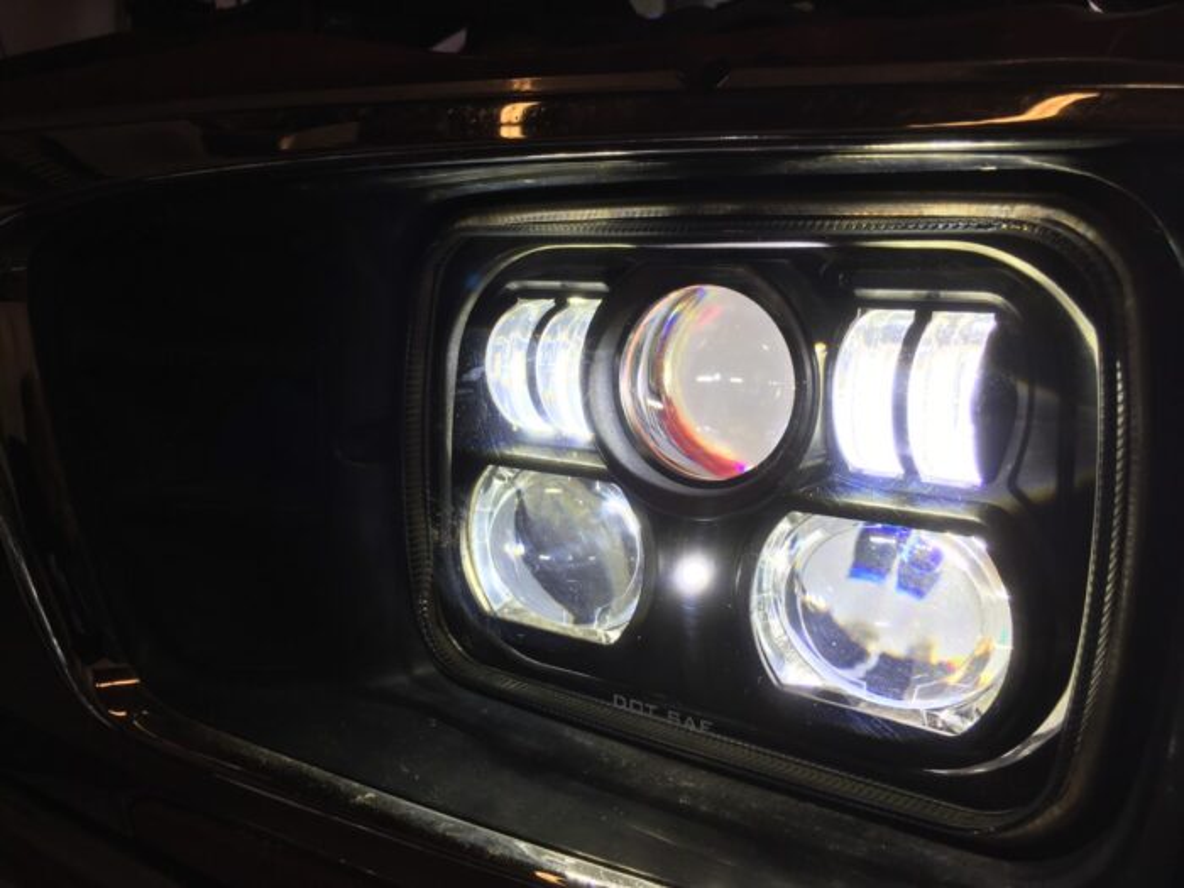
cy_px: 444
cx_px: 592
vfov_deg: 48.2
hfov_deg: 61.7
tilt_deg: -10.7
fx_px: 992
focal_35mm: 29
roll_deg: -0.6
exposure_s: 1/582
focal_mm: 4.15
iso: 25
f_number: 2.2
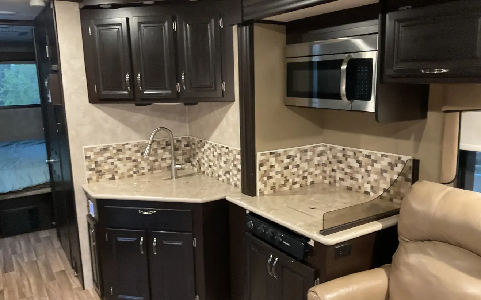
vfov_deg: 40.6
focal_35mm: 31
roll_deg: +2.5
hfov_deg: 61.2
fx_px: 406
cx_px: 239
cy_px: 155
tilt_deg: -12.0
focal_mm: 3
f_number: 1.8
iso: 500
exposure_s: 1/30
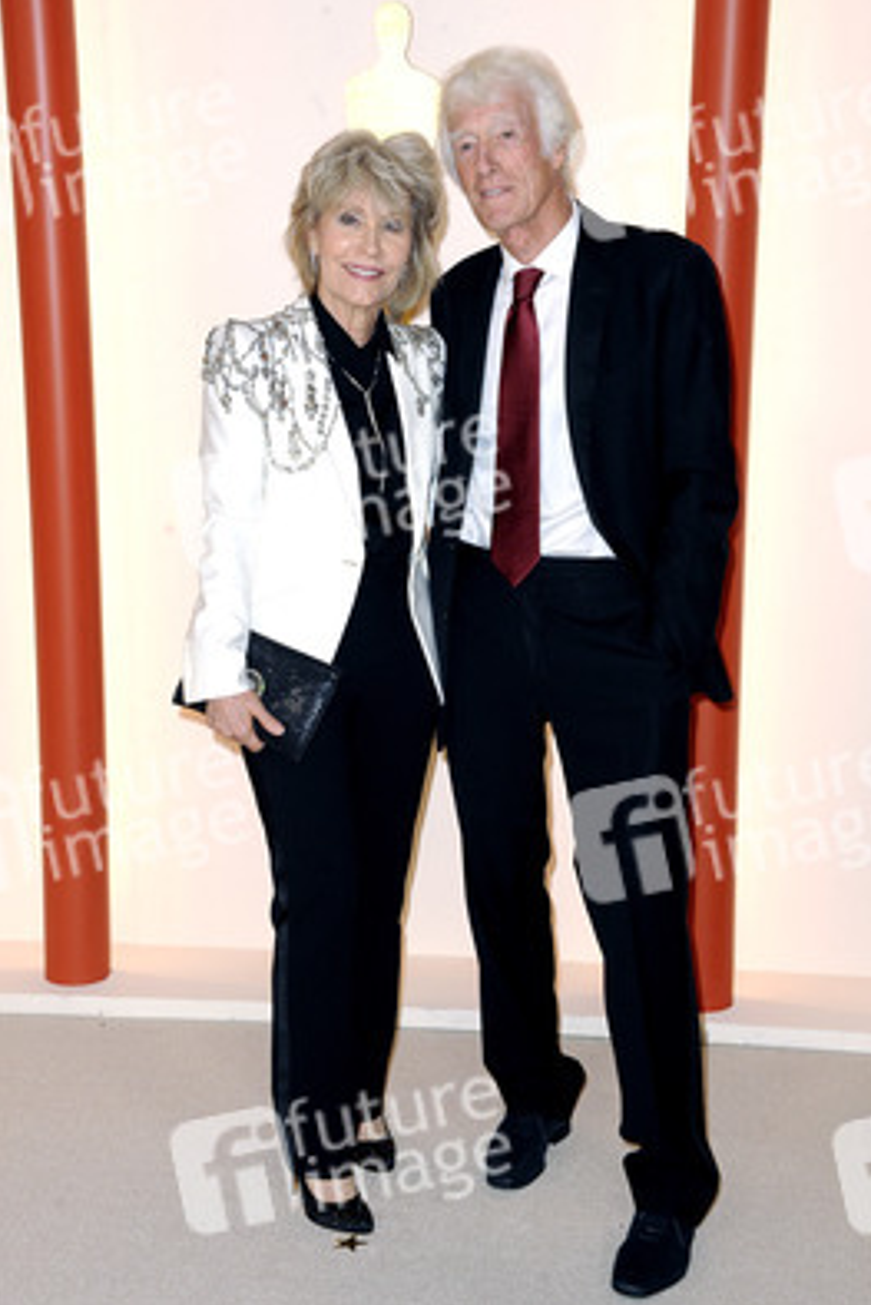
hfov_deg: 21.6
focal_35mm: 63
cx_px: 439
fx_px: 2284
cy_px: 659
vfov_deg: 31.9
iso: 1600
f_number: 6.3
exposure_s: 1/200
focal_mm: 62
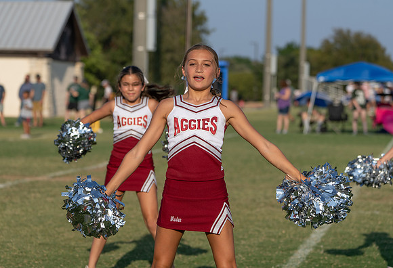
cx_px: 195
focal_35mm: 164
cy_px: 134
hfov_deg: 12.4
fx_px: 1808
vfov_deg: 8.5
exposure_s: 1/1250
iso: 100
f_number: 5.6
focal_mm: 154
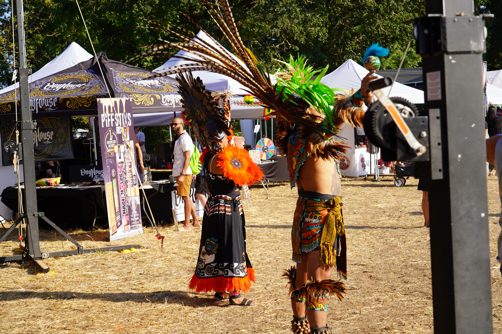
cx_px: 251
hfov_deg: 33.4
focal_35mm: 60
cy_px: 167
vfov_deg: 22.6
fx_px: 837
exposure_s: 1/160
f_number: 8
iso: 100
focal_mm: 60
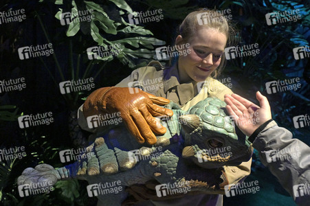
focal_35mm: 28
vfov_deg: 45.6
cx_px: 155
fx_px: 245
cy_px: 103
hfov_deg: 64.6
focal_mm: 28.5
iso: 5000
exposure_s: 1/50
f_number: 5.6
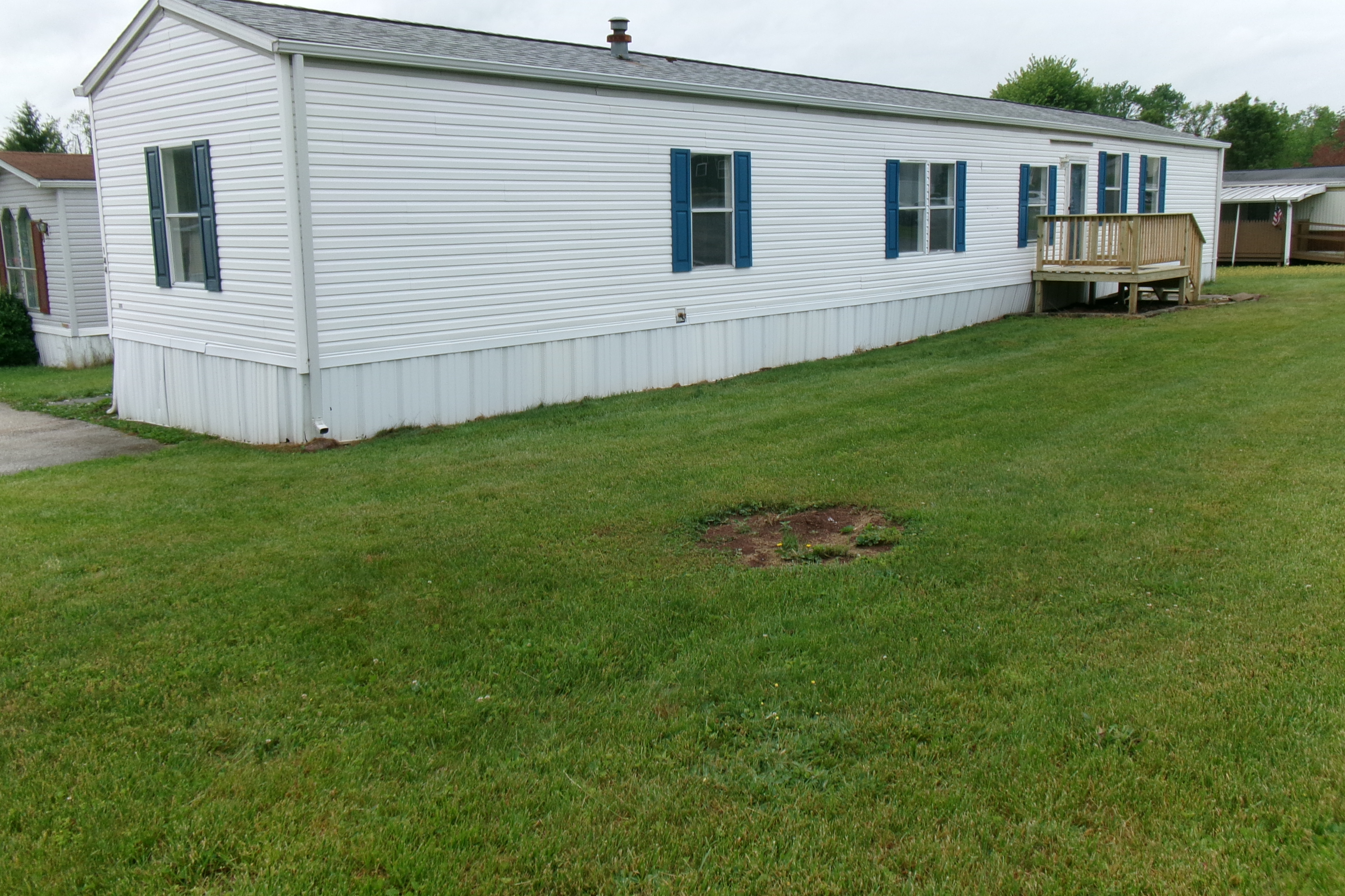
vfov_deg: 43.6
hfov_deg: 61.9
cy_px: 407
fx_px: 1121
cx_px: 686
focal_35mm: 30
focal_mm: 5.1
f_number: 10.8
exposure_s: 1/52
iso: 100
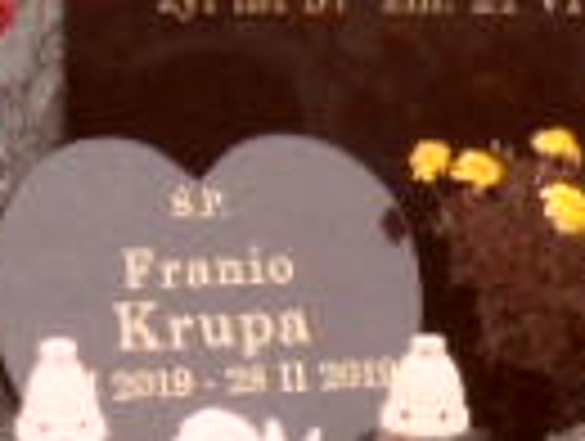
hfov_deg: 10.4
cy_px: 752
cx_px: 436
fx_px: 3200
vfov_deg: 7.7
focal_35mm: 189
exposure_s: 1/250
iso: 80
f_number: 3.2
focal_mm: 3.9
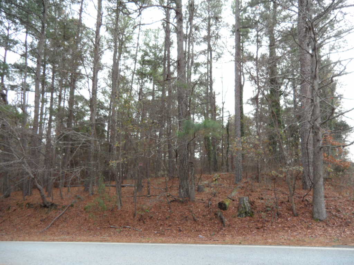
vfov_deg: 56.8
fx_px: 245
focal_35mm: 24
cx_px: 177
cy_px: 132
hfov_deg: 71.6
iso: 80
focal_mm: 4.1
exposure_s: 1/125
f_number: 2.9
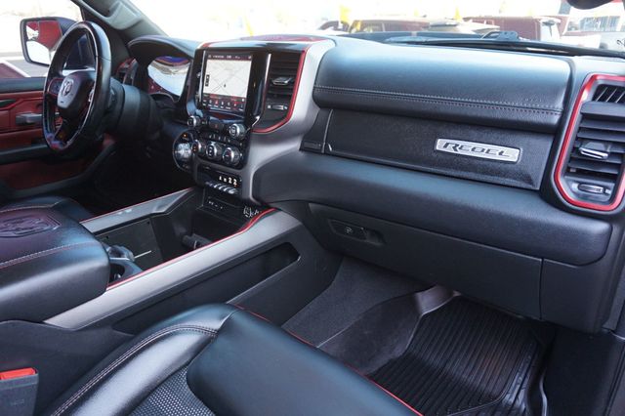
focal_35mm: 24
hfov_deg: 73.8
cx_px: 312
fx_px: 416
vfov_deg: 53.1
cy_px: 208
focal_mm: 16
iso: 400
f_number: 4
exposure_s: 1/60
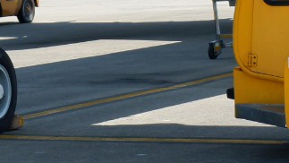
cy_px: -193
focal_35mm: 242
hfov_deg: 8.9
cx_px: 80
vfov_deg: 4.9
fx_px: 1855
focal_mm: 28.2
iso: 200
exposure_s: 1/240
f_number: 8
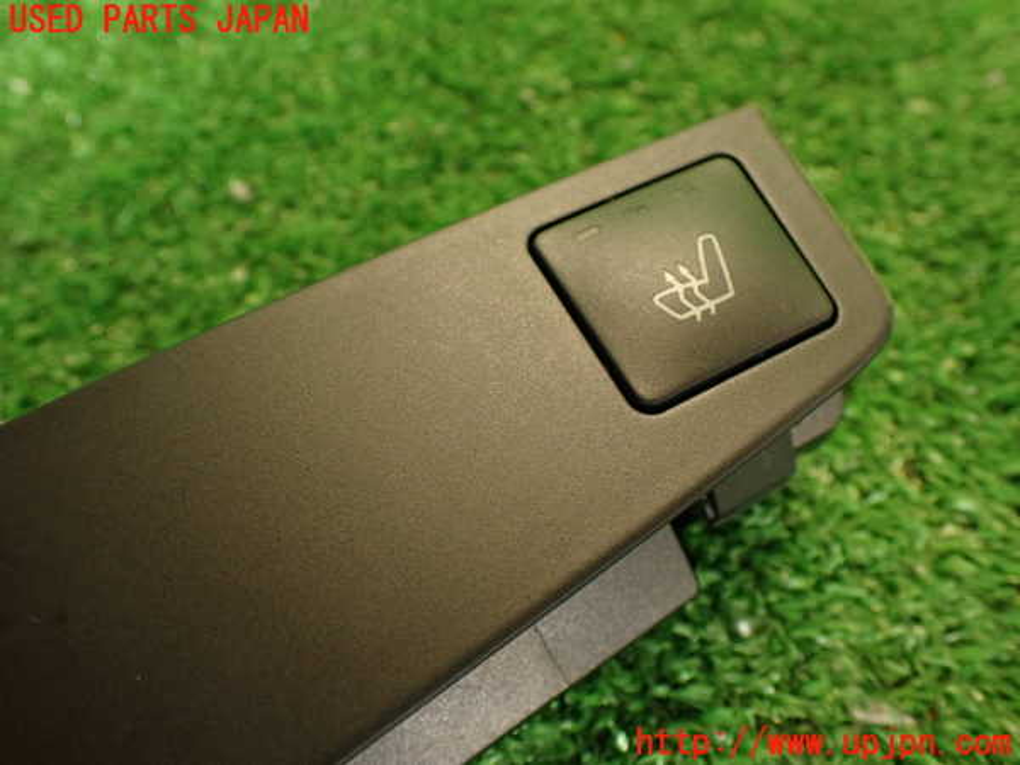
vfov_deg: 44.2
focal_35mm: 32
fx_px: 943
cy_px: 382
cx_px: 510
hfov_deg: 56.8
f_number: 2.4
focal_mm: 5.79
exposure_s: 1/30
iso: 320
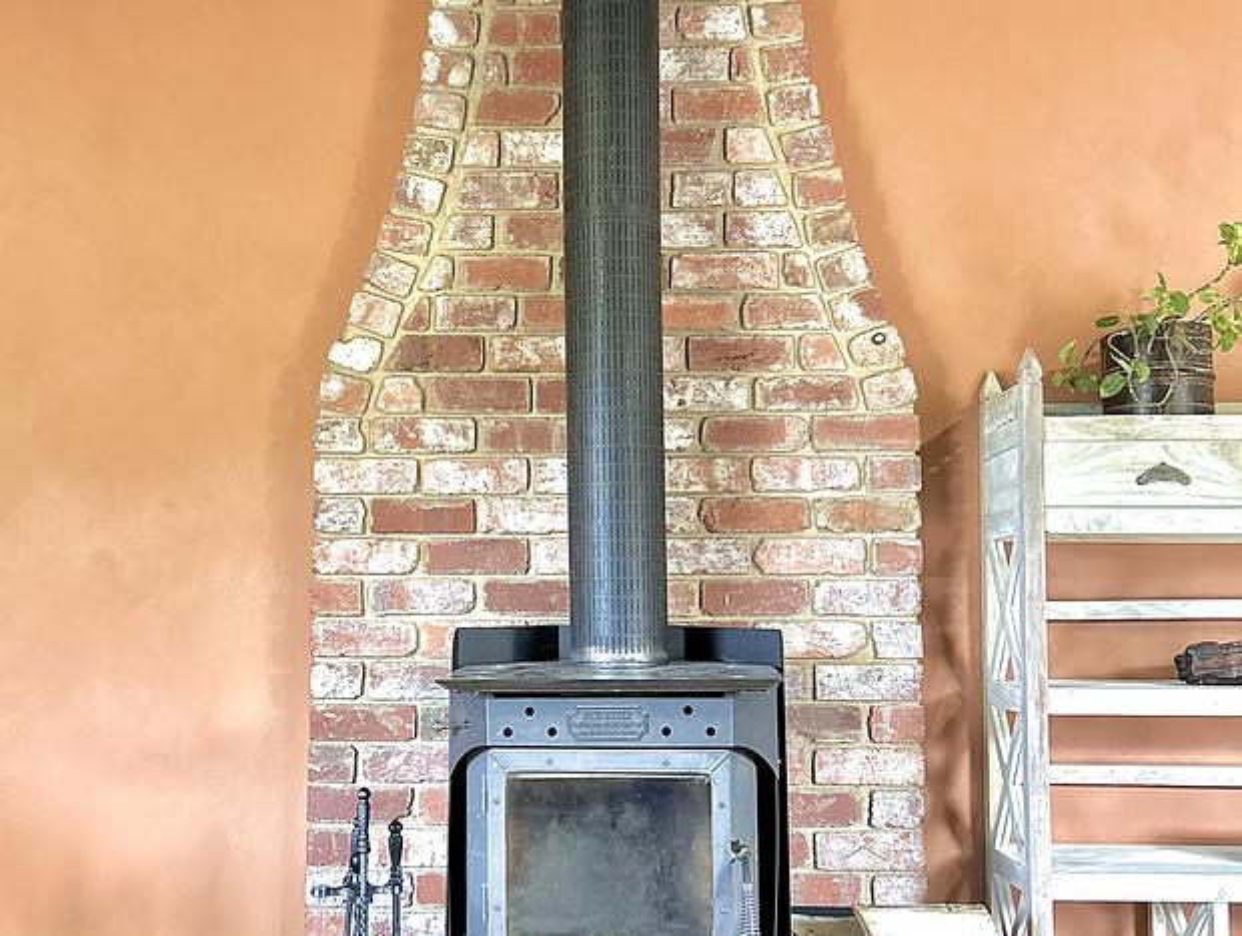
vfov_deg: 53.2
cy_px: 468
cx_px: 621
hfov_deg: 67.2
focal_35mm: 26
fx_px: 934
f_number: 1.5
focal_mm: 5.7
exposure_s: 1/50
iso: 400
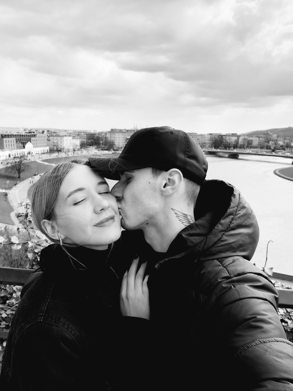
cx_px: 146
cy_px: 196
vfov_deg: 69.4
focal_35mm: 25
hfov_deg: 54.9
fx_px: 282
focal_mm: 3.75
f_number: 2.2
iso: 40
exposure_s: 1/345
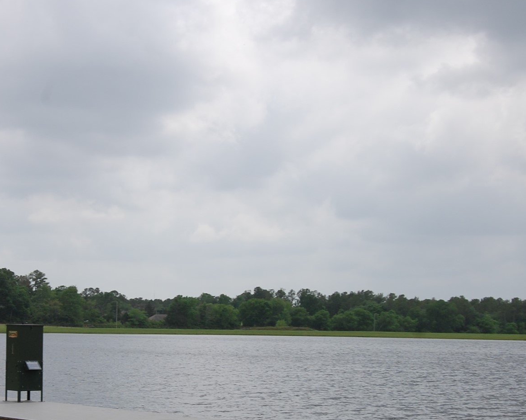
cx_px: 104
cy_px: 299
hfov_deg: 23.8
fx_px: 1230
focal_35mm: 79
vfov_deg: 19.3
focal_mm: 30
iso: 200
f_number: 9
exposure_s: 1/320
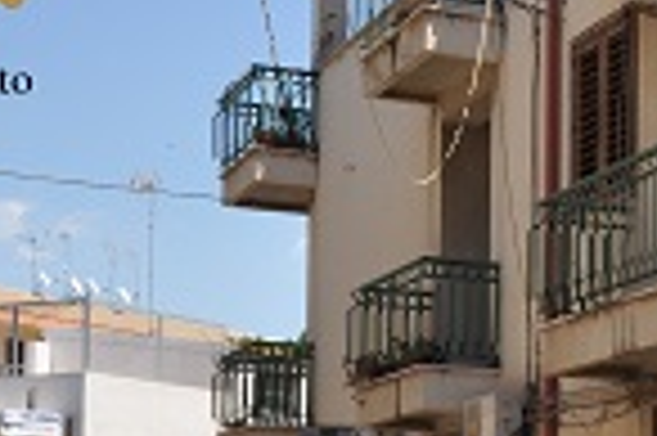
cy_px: 499
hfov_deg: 17.3
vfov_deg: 12.3
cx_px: 914
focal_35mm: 109
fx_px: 1987
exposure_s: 1/200
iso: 200
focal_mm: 20
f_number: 10
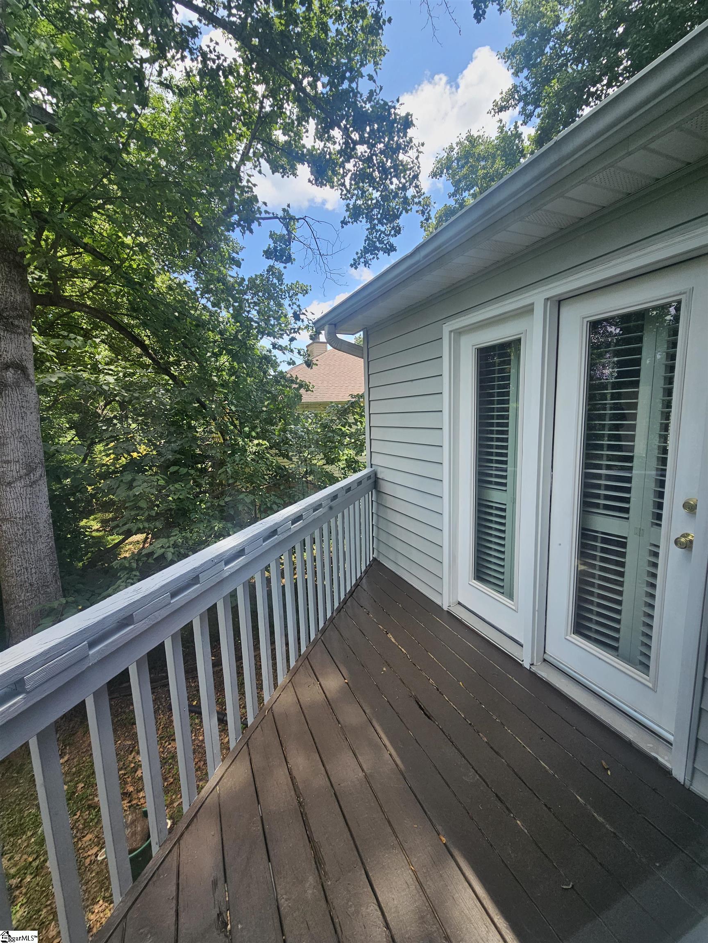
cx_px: 354
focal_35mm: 13
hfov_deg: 89.9
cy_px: 472
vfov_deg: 106.2
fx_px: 355
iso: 50
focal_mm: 2.2
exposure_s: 1/568
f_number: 2.2
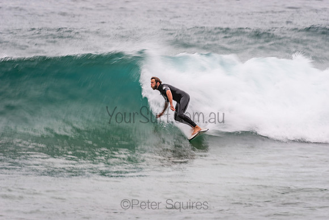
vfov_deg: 2.8
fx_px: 4570
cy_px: 110
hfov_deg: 4.1
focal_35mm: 500
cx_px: 164
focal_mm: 500
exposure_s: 1/20
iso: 64
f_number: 14
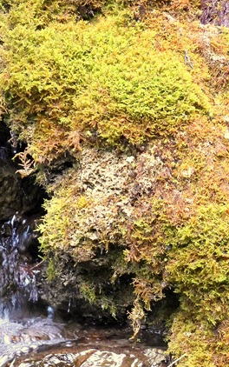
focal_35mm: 191
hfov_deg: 6.8
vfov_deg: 10.9
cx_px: -4
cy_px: 333
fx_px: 1906
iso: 250
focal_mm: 17
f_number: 4
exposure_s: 1/60
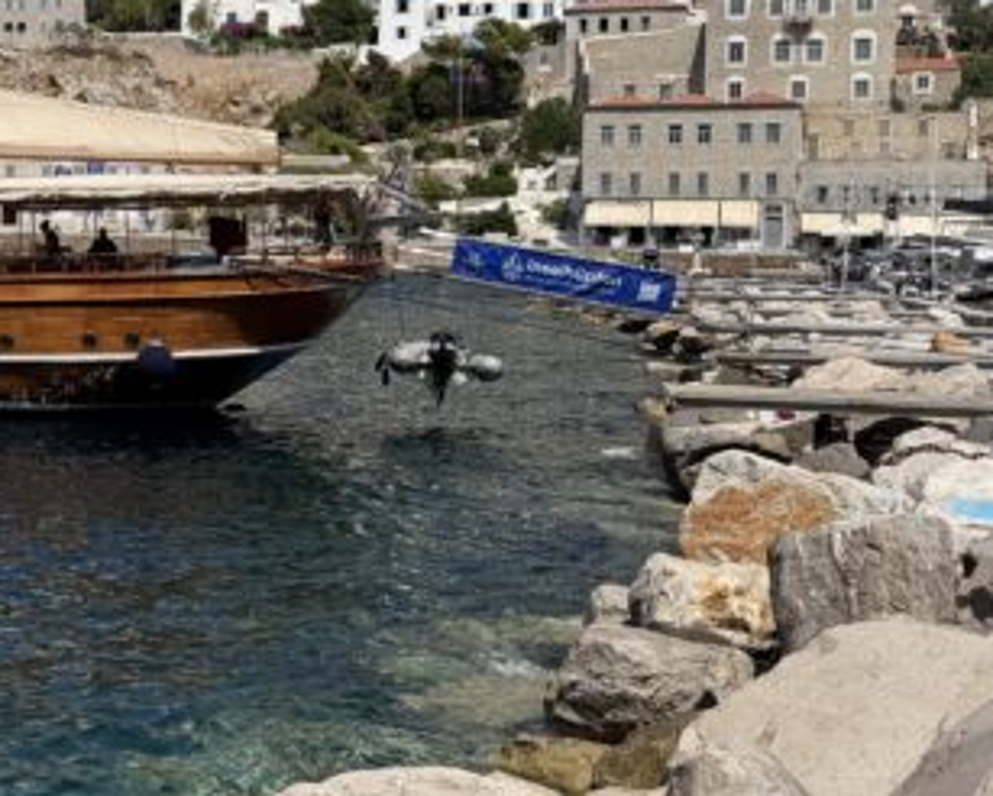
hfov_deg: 27.5
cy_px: 269
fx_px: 1794
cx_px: -171
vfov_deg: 24.9
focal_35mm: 61
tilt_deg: -2.1
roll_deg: -0.5
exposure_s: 1/6173
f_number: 1.78
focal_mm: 6.76
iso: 80
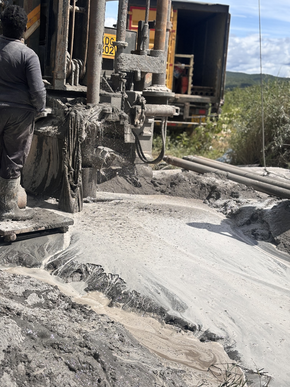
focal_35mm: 52
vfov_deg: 36.8
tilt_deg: -9.9
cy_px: 194
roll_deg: -5.6
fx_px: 581
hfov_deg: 28.0
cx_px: 145
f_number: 1.6
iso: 40
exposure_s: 1/4255
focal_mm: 5.96
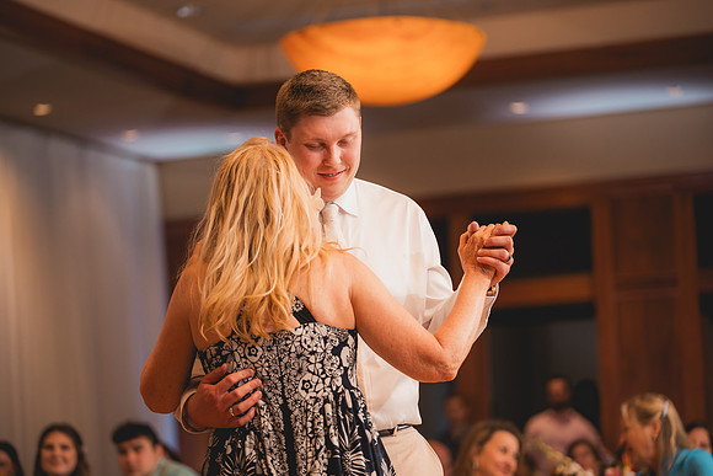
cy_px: 238
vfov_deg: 13.0
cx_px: 356
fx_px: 2080
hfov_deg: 19.5
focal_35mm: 105
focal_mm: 105
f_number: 2.8
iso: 1000
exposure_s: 1/250
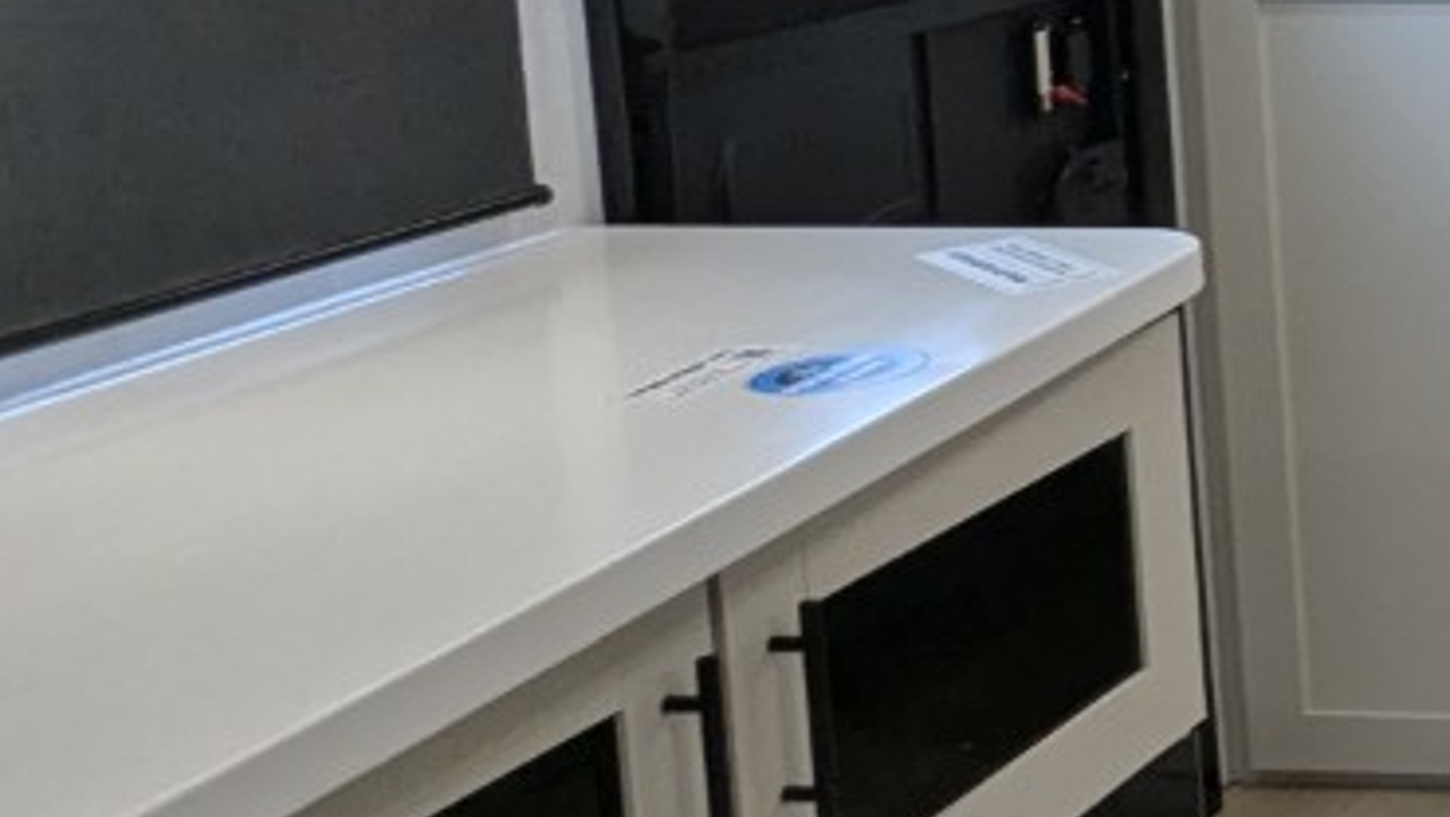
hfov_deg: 22.9
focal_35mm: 66
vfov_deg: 17.6
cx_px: 2391
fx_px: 2539
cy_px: -98
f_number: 2.2
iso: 115
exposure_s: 1/63.5
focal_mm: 2.35
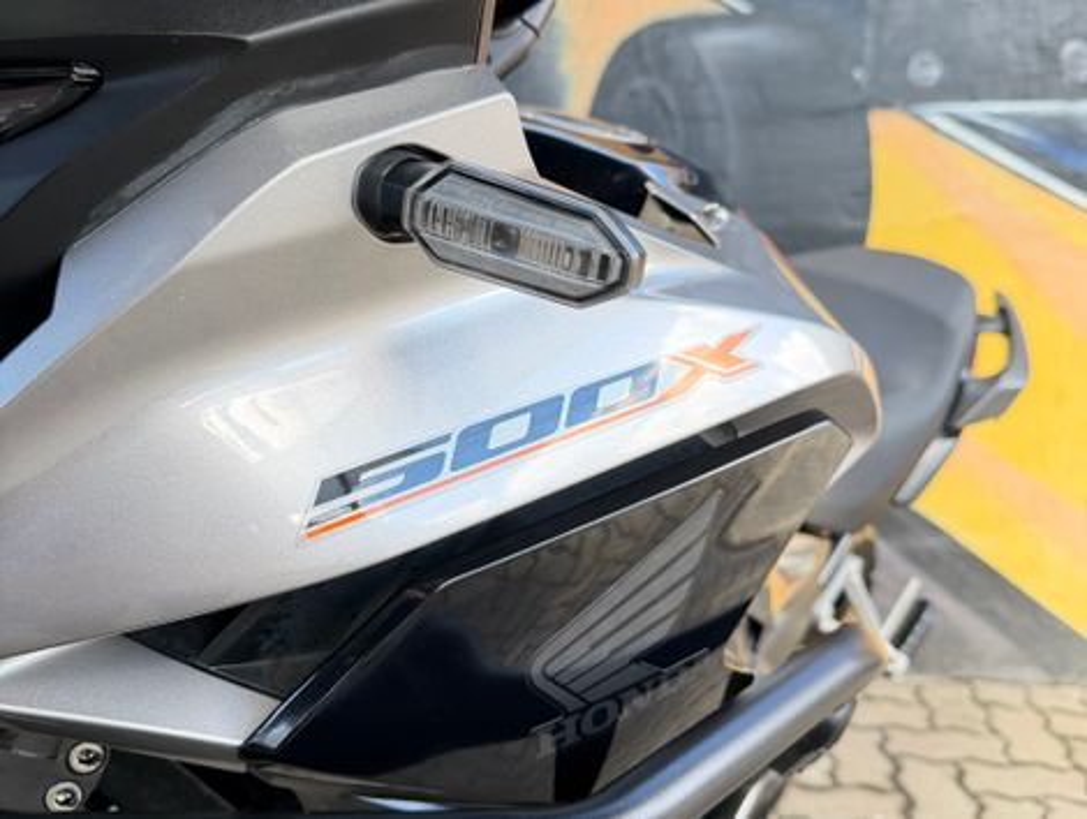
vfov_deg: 56.9
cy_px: 410
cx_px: 544
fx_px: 755
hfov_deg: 71.5
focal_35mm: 24
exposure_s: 1/220
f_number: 1.78
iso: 160
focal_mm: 6.76
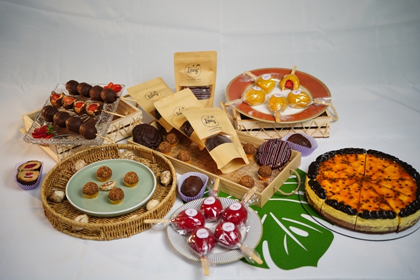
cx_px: 210
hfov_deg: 43.7
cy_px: 140
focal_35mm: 45
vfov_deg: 29.9
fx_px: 524
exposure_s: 1/160
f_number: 2.8
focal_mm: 44.9
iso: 500
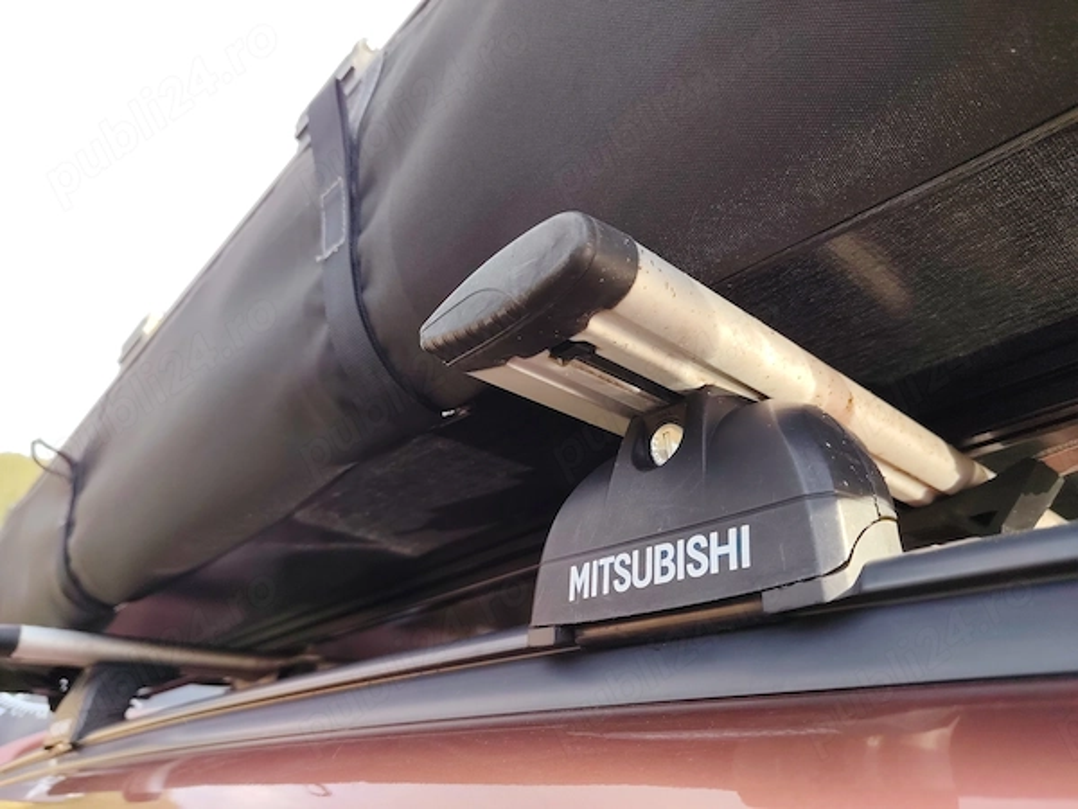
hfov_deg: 71.6
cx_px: 539
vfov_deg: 56.8
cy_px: 404
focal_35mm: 24
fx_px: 747
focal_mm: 5.25
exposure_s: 1/100
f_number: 1.75
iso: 108
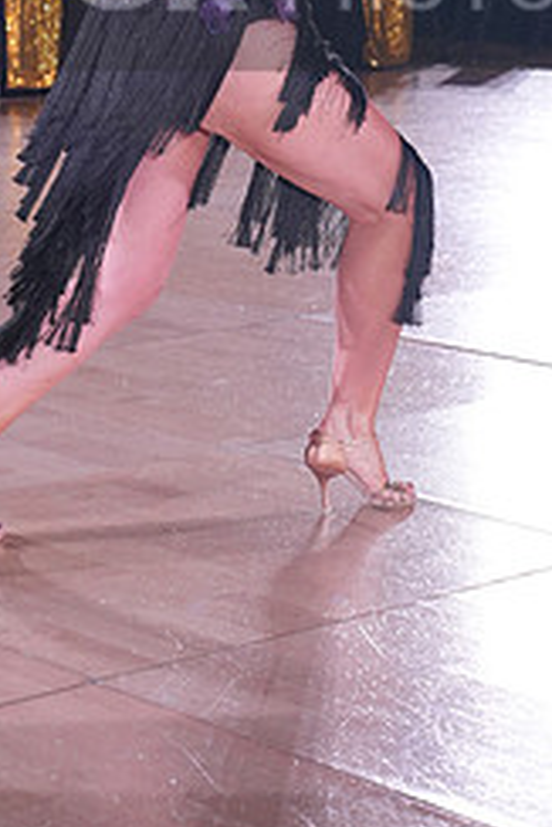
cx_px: 489
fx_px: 2733
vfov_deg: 16.7
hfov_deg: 11.5
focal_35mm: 119
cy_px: -41
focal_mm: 50
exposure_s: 1/400
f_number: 4
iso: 2000
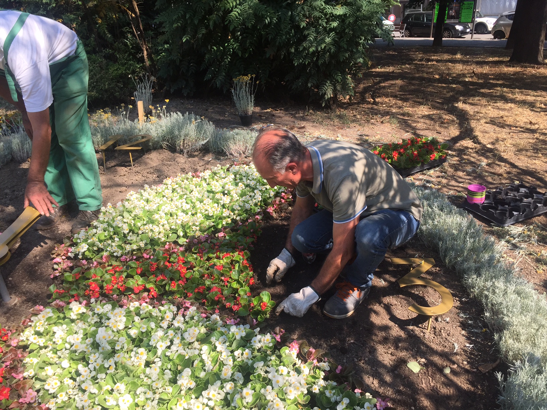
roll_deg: +0.3
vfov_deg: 48.2
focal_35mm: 29
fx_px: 458
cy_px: 205
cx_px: 274
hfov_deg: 61.7
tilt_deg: -22.4
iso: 32
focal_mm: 4.15
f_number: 2.2
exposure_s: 1/989
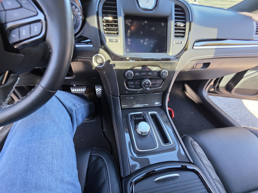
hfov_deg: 106.2
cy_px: 96
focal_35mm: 13
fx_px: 97
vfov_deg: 89.9
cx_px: 129
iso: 400
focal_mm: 2.2
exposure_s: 1/359
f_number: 1.9
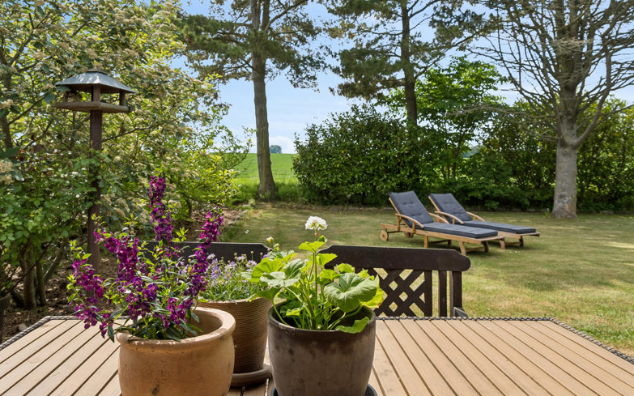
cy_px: 199
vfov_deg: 49.3
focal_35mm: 25
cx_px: 315
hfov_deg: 72.6
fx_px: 432
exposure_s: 1/500
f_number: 8
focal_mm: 16
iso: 200
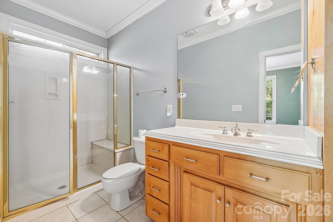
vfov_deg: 77.3
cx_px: 166
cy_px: 111
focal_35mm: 15
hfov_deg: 100.4
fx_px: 139
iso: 400
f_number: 8
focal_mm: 10
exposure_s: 1/2
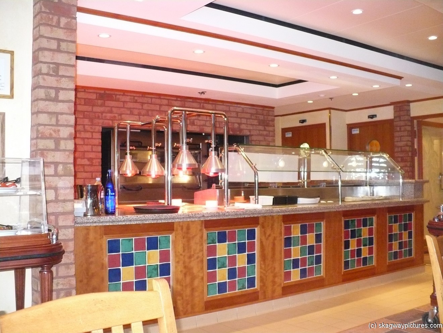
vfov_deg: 38.7
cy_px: 166
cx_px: 222
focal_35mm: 37
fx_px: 474
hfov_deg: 50.1
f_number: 2.8
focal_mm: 6.1
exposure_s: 1/30
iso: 640
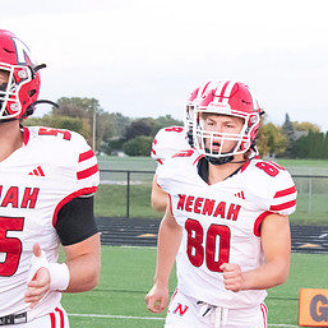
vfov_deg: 14.6
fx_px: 1276
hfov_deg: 14.6
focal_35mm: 119
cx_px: 218
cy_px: 225
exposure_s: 1/640
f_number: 7.1
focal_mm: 62
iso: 10000
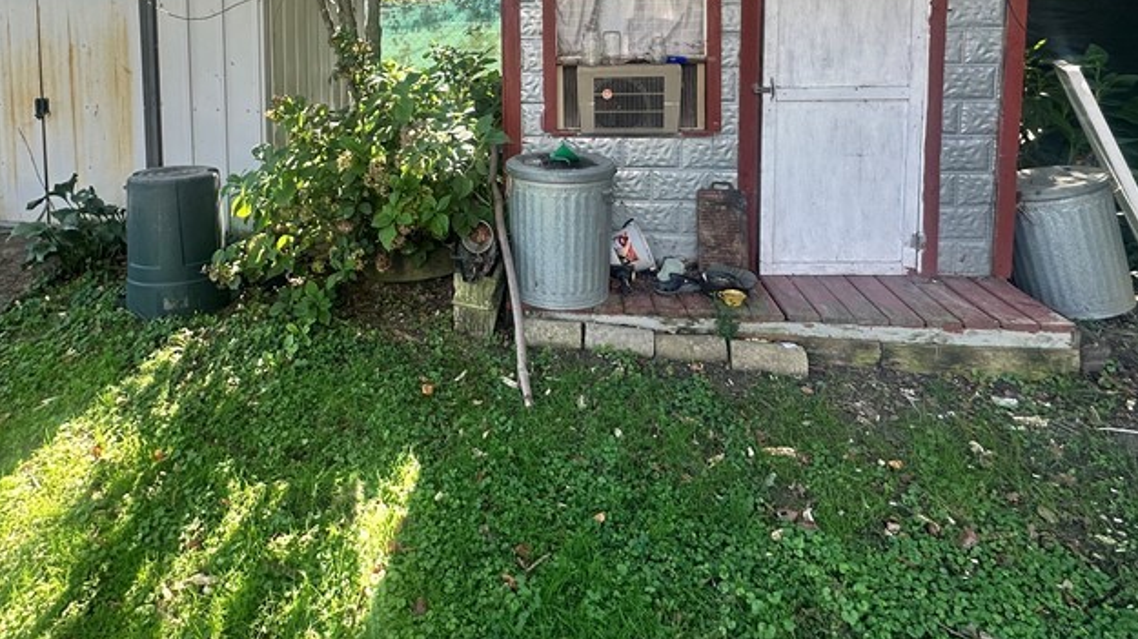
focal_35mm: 25
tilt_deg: -7.4
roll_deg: +0.0
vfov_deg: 43.0
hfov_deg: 73.2
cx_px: 448
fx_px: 754
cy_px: 96
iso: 40
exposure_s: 1/177
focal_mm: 2.22
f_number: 2.2
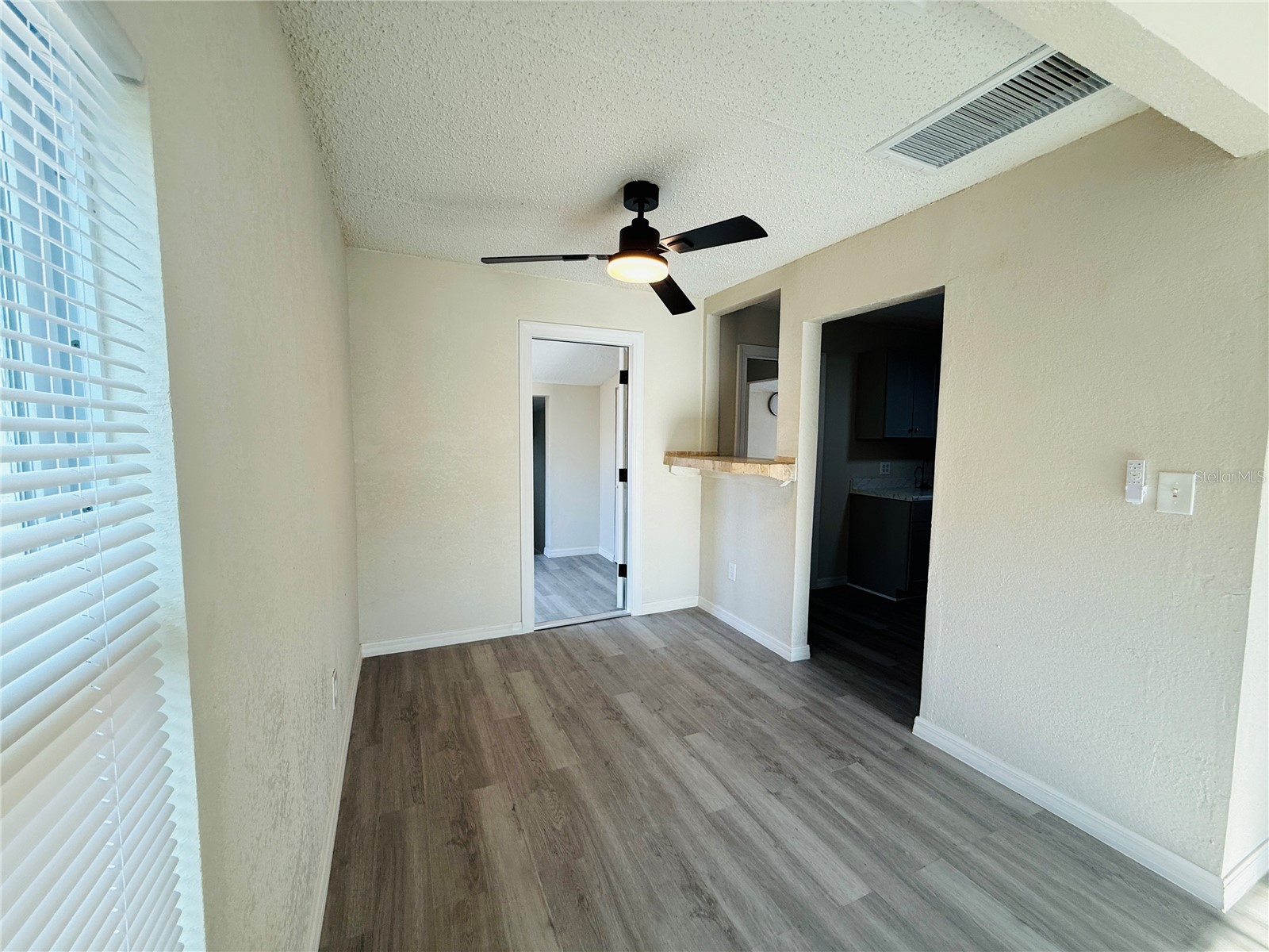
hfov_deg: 102.1
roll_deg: -0.7
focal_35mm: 14
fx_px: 513
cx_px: 634
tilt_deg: -2.7
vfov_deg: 85.7
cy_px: 476
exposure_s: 1/99
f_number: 2.2
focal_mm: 2.22
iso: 80
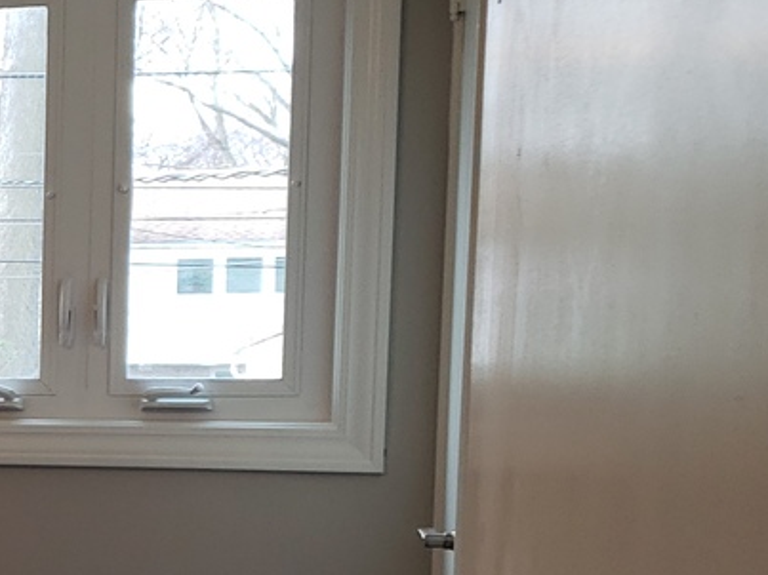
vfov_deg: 15.7
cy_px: 499
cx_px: -526
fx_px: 2063
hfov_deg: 17.8
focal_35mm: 93
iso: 64
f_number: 1.5
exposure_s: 1/60
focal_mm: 4.3
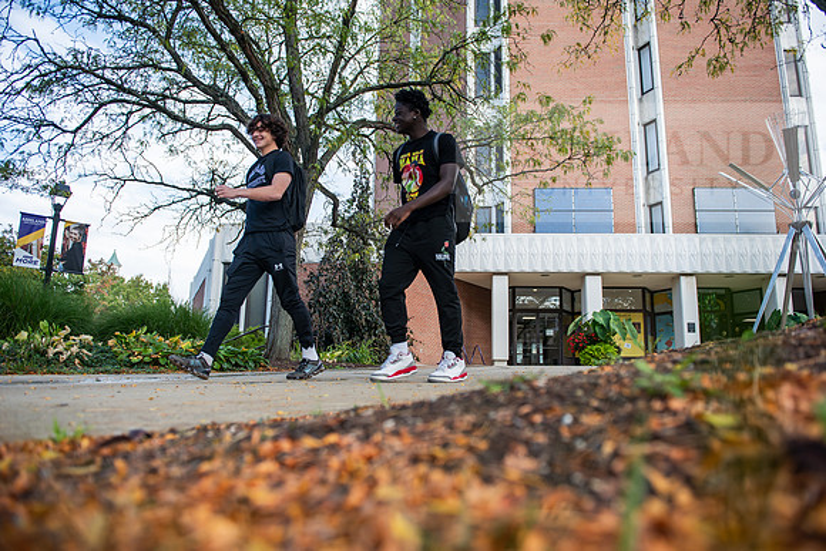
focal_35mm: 24
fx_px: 551
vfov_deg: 53.2
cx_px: 413
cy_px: 276
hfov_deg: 73.7
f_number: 3.2
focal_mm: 24
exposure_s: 1/320
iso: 64
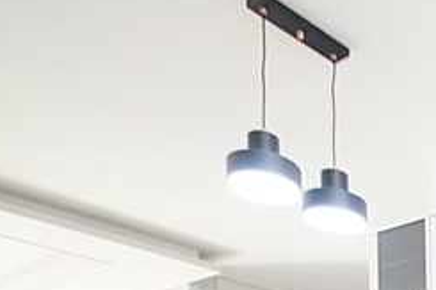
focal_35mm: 49
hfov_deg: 28.4
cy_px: 463
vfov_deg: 21.7
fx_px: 593
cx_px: 635
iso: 800
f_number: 4
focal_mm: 10
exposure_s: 1/60
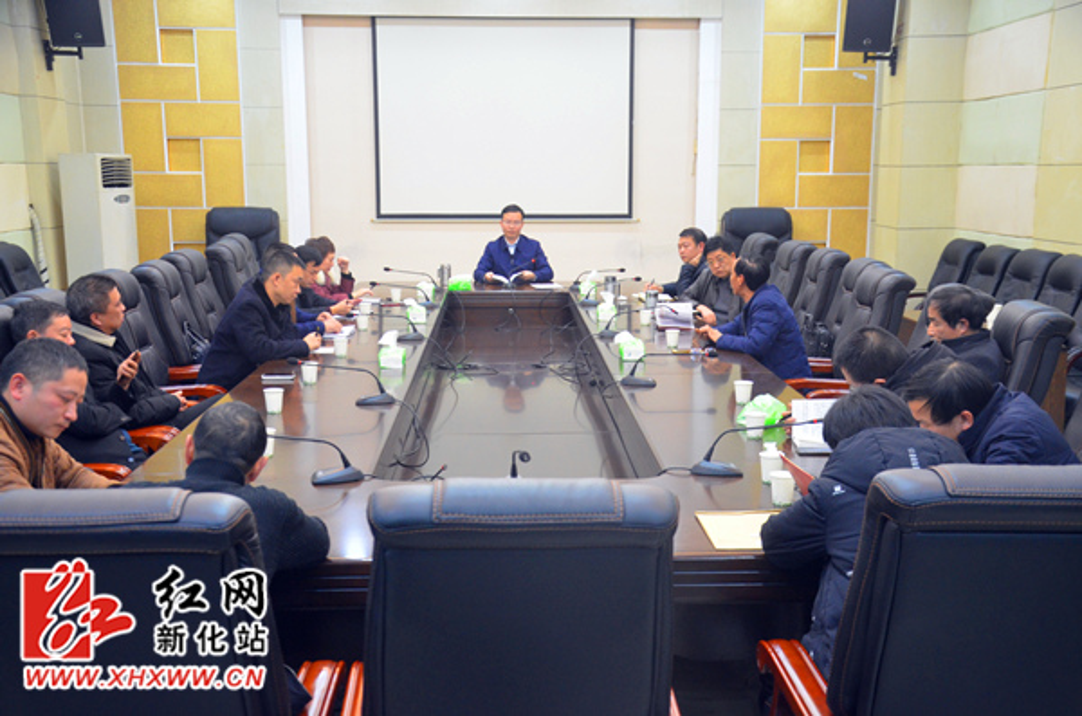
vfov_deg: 29.7
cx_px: 541
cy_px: 358
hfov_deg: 43.7
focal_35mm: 45
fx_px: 1349
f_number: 4.2
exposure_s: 1/30
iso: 1400
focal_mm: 30
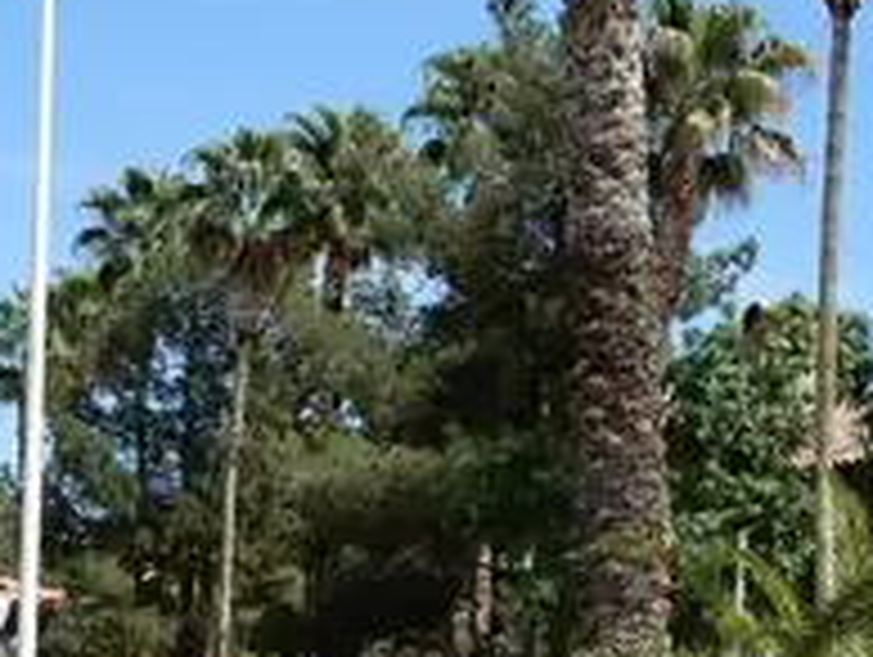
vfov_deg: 14.3
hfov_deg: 19.0
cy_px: 536
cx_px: 513
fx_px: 2601
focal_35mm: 103
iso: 80
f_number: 4
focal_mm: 8.9
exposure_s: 1/500
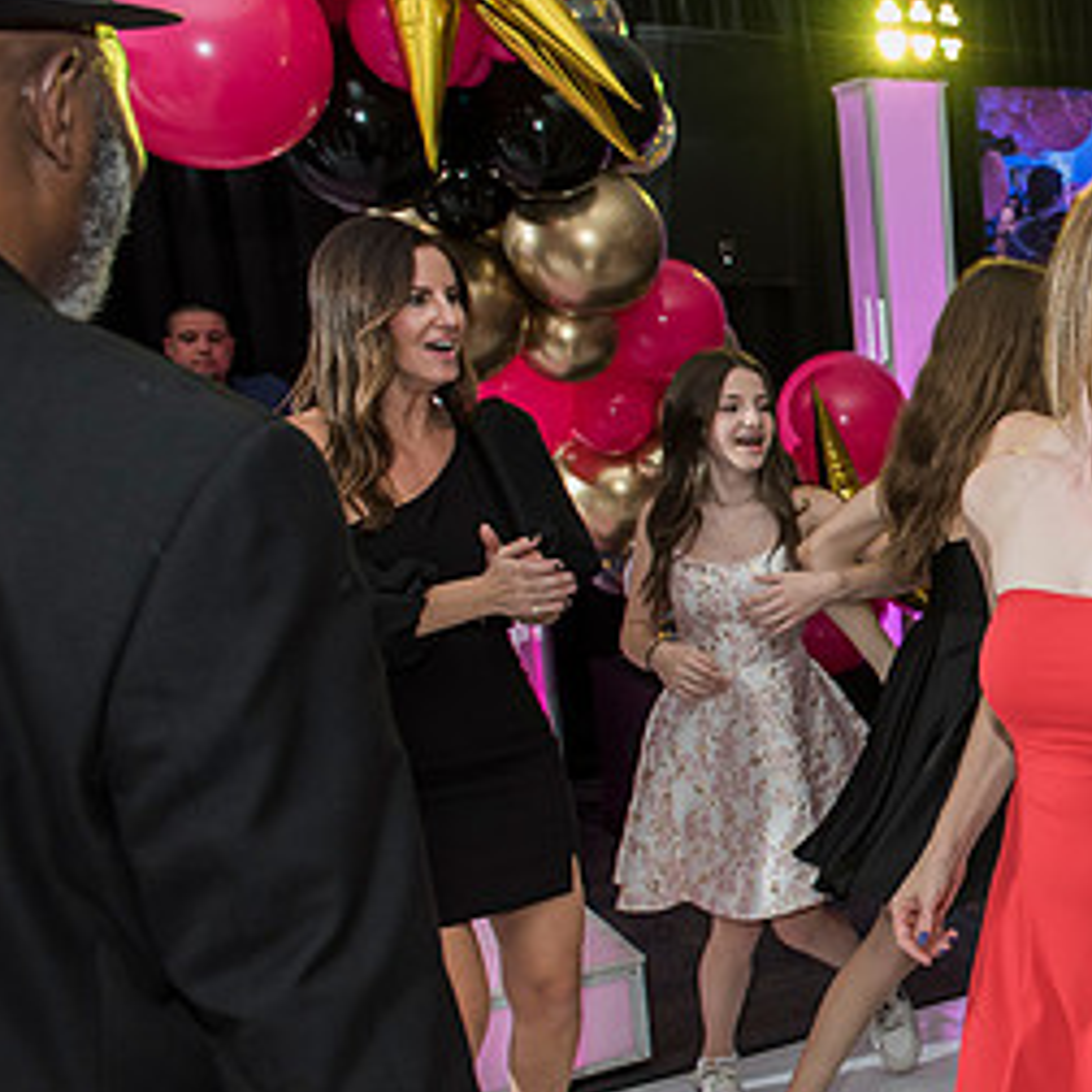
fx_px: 1677
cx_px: 1244
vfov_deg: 36.0
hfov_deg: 31.4
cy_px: 613
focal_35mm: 47
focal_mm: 24
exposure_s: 1/100
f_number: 4.5
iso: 1000
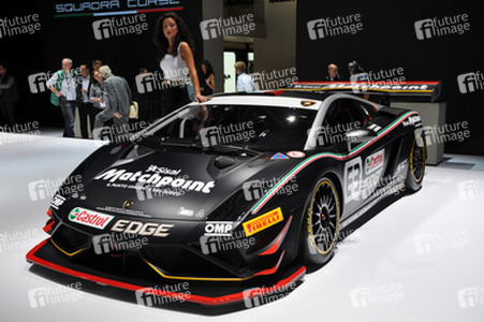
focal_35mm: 39
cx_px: 242
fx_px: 524
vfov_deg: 34.2
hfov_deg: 49.6
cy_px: 161
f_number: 5.6
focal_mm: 26
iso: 200
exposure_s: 1/125
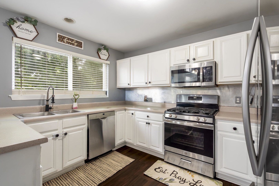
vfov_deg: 73.7
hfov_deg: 96.7
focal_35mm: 16
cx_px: 140
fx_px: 124
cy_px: 93
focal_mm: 16
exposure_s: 1/8
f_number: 9
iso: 640
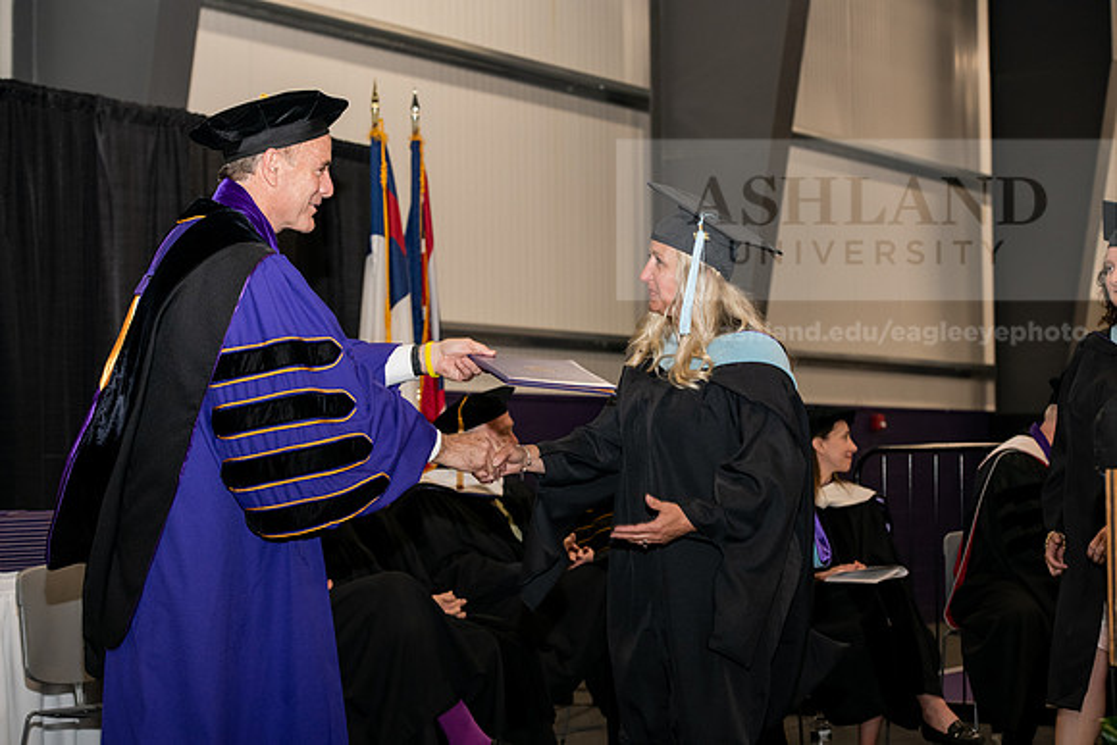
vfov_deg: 17.1
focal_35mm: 80
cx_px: 558
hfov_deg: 25.4
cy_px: 372
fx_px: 2483
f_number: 5.6
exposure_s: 1/200
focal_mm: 80
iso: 1600
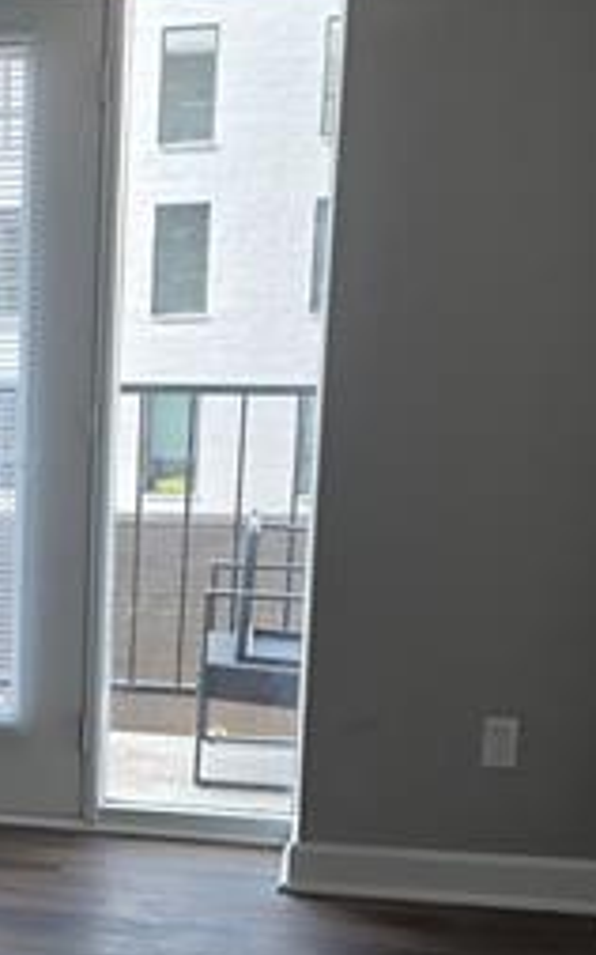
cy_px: 736
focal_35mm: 74
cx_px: -347
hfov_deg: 15.9
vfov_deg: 27.4
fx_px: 1924
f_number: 1.7
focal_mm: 6.3
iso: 50
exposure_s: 1/180
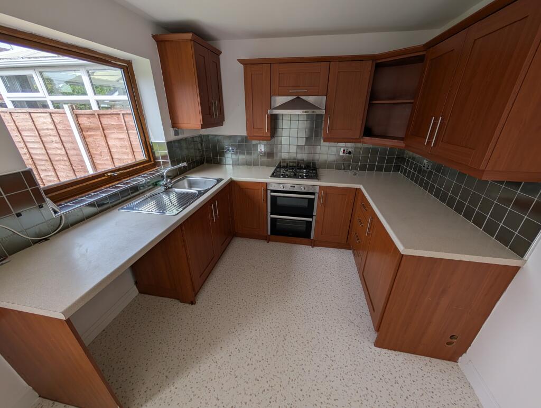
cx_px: 270
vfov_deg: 94.6
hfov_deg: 110.5
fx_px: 188
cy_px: 204
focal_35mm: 12
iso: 53
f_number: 1.7
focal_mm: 2.02
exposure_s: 1/813
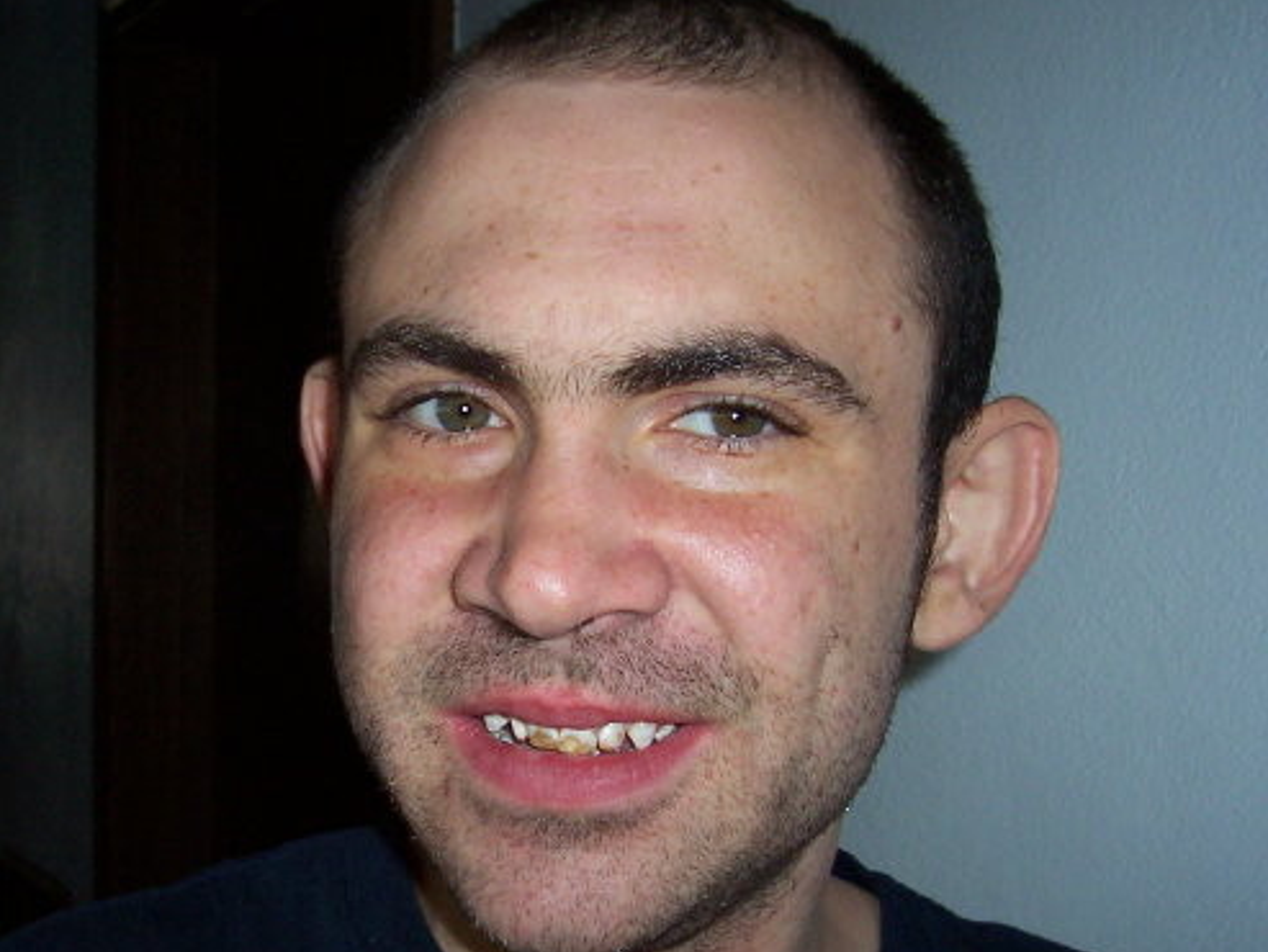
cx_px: 345
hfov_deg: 34.9
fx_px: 1979
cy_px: 607
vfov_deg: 26.9
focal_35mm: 54
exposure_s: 1/60
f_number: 2.8
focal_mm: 5.6
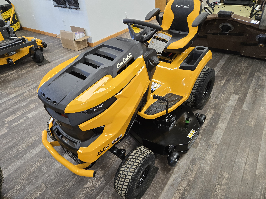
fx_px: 177
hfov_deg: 73.9
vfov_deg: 58.9
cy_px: 100
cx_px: 133
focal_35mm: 23
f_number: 1.8
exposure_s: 1/120
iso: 125
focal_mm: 5.4
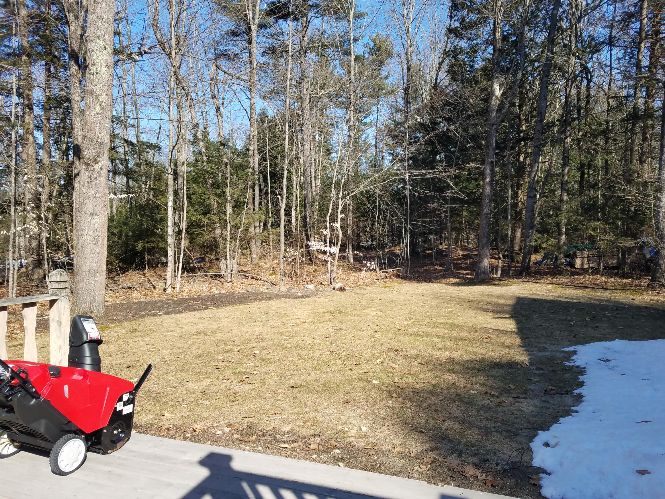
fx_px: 499
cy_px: 250
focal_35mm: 26
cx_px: 332
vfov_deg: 53.1
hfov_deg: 67.3
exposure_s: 1/1112
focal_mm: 4.2
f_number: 1.7
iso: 40
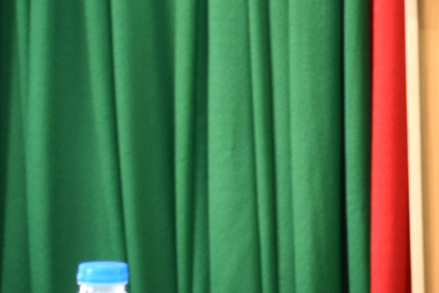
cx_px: 1041
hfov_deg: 6.6
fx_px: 3646
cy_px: -111
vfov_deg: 4.6
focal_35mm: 299
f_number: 5
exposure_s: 1/13
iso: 500
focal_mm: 38
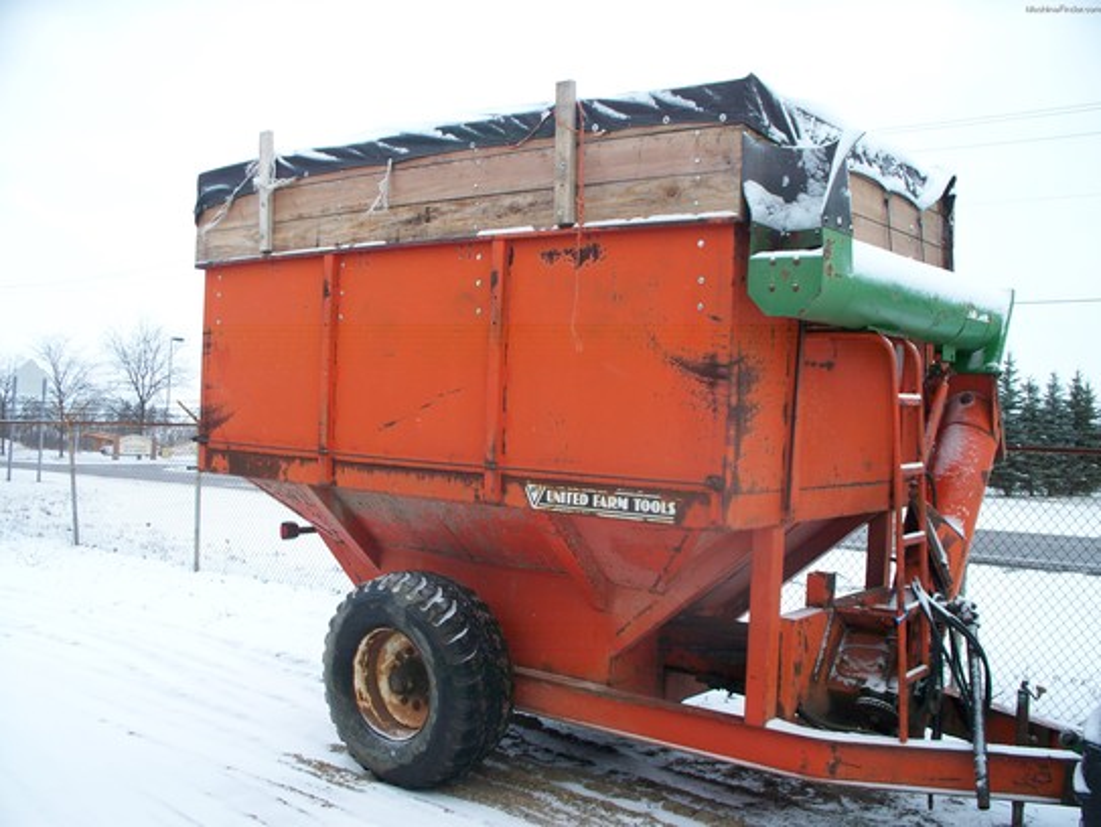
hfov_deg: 51.3
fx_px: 1146
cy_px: 414
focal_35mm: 36
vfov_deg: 39.7
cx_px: 550
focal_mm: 7.54
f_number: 2.8
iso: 64
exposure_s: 1/160
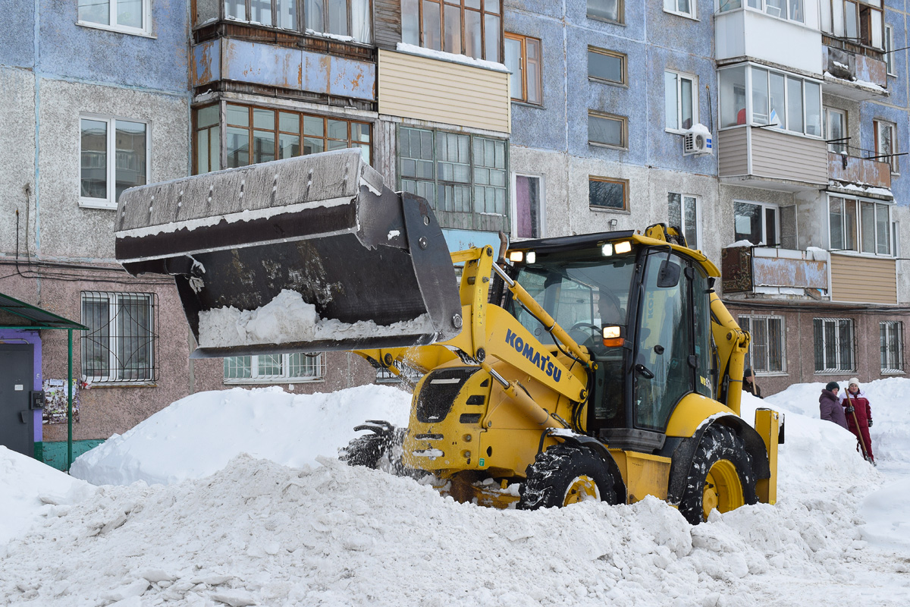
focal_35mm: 46
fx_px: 1175
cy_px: 304
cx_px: 455
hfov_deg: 42.3
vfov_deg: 28.9
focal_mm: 31
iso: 400
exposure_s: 1/250
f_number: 8
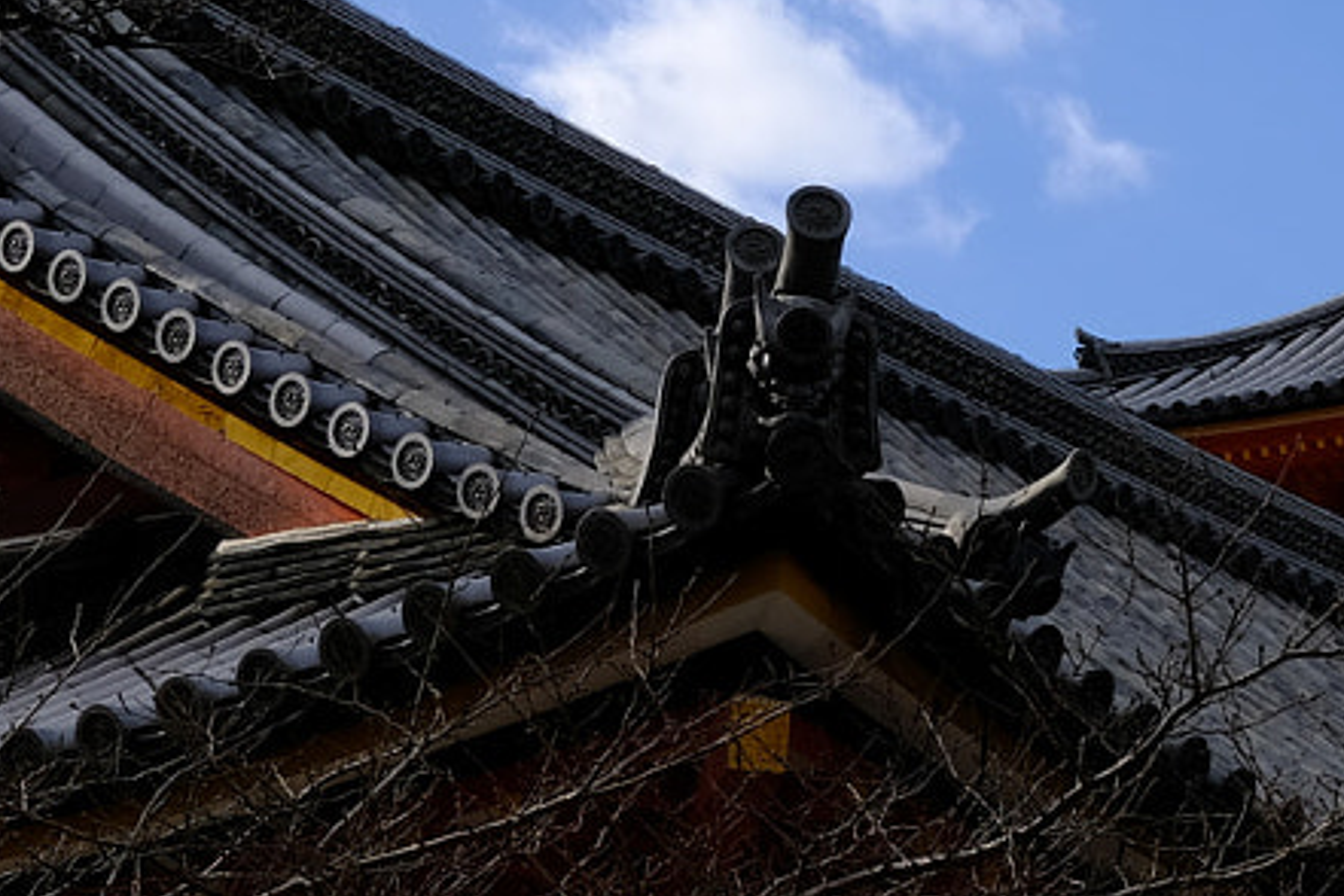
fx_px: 4741
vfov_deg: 10.8
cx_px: 1716
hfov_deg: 15.4
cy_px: 350
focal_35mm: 127
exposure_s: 1/220
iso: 200
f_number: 11
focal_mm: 23
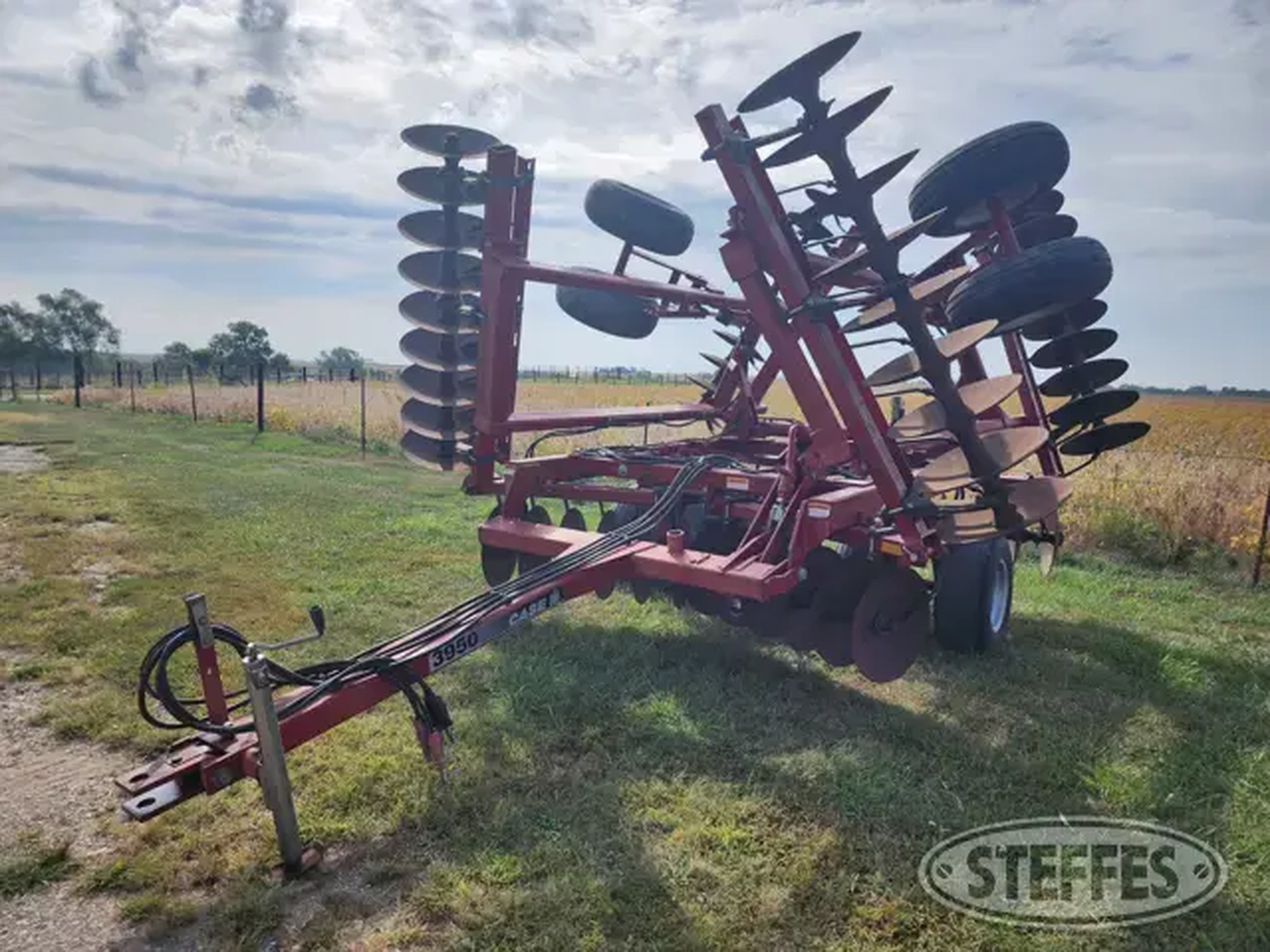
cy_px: 476
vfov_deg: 58.9
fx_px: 844
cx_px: 635
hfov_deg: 73.9
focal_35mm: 23
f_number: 1.8
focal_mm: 6.4
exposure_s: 1/1588
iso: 12
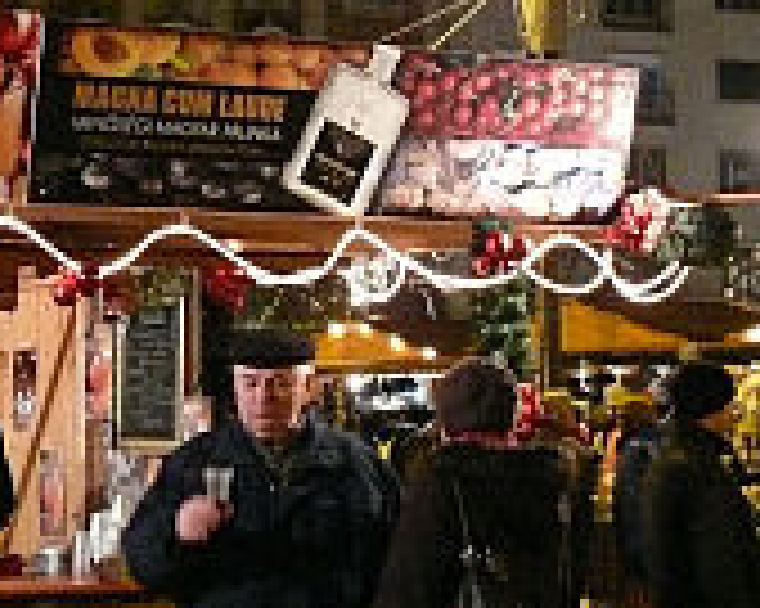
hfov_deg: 20.6
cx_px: 81
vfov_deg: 16.9
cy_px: 392
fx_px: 2046
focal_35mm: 91
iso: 800
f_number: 2.8
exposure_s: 1/20
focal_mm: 7.4
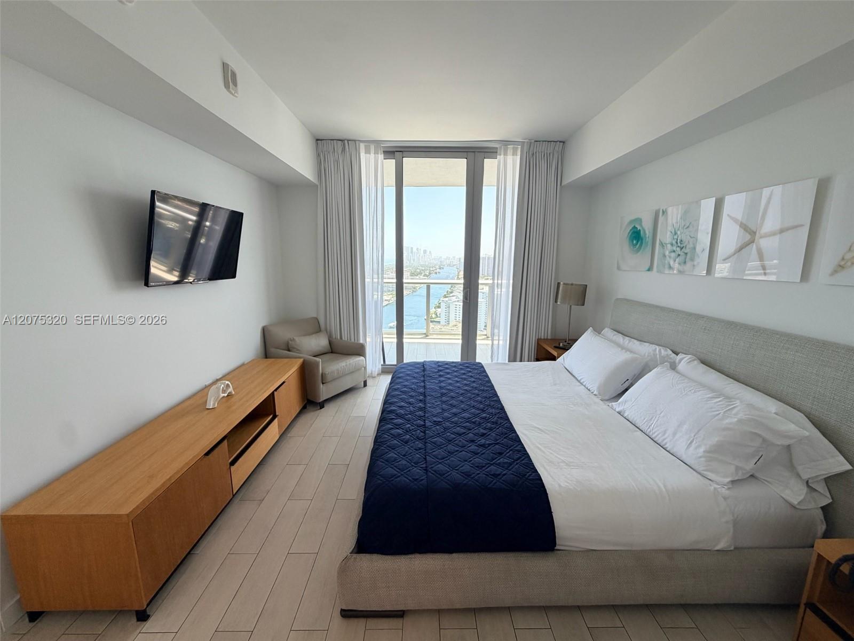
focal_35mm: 14
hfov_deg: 102.1
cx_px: 427
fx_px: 345
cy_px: 320
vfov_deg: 85.7
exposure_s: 1/121
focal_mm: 2.22
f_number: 2.2
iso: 80
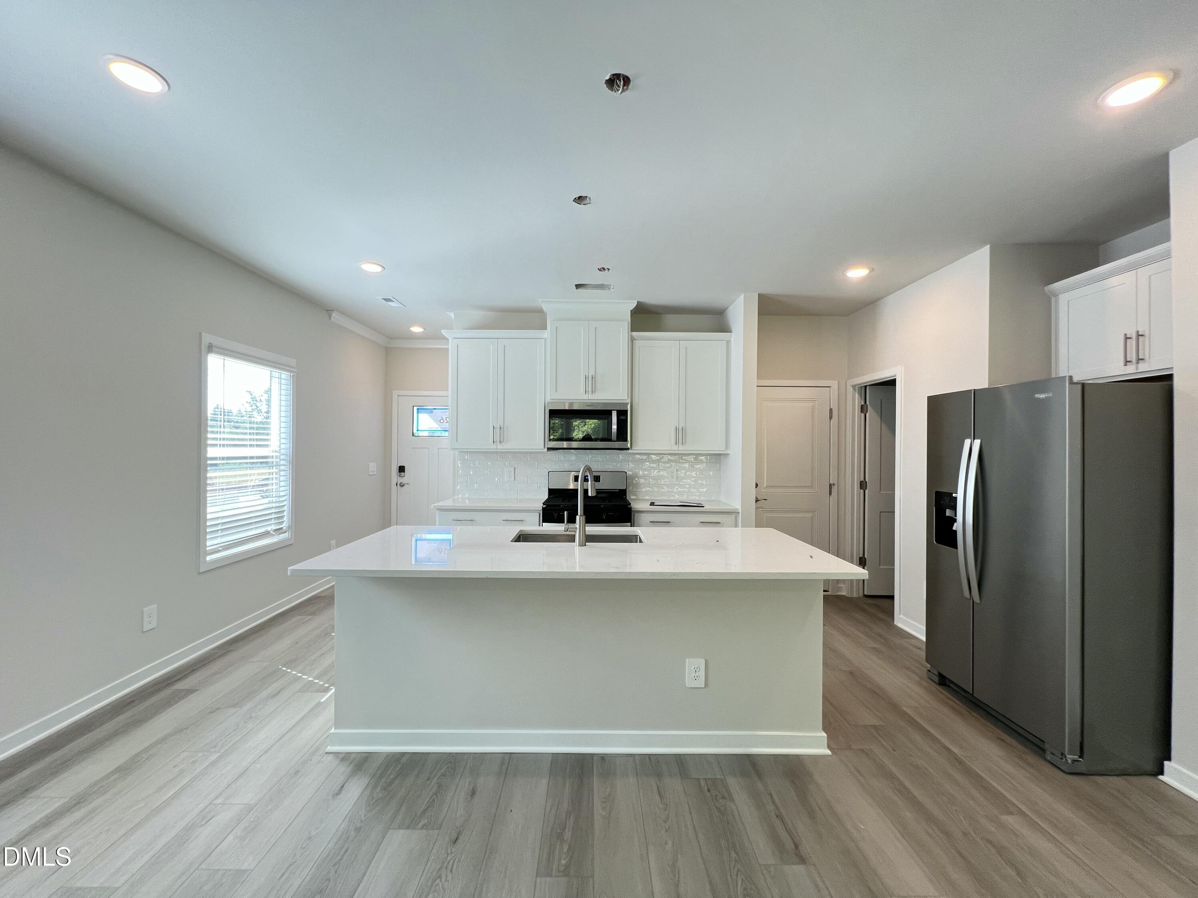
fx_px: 450
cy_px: 449
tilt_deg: -0.4
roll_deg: -0.5
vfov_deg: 89.9
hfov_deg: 106.2
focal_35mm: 13
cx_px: 599
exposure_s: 1/120
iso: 125
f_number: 1.8
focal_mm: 1.57
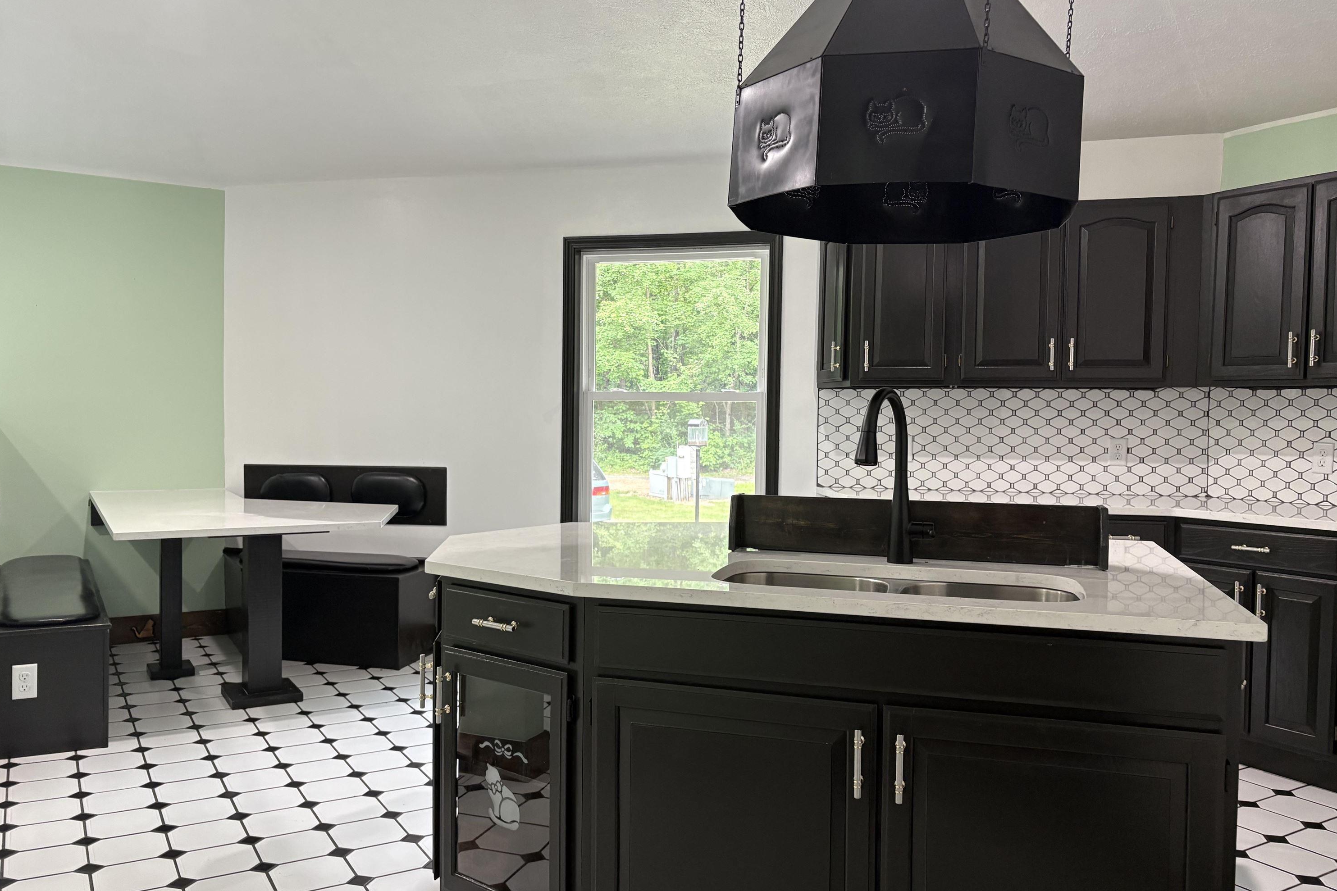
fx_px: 1040
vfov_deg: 46.4
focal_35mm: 28
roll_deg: -0.1
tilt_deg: -1.7
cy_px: 444
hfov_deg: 65.5
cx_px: 650
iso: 160
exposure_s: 1/60
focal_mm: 5.96
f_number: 1.6
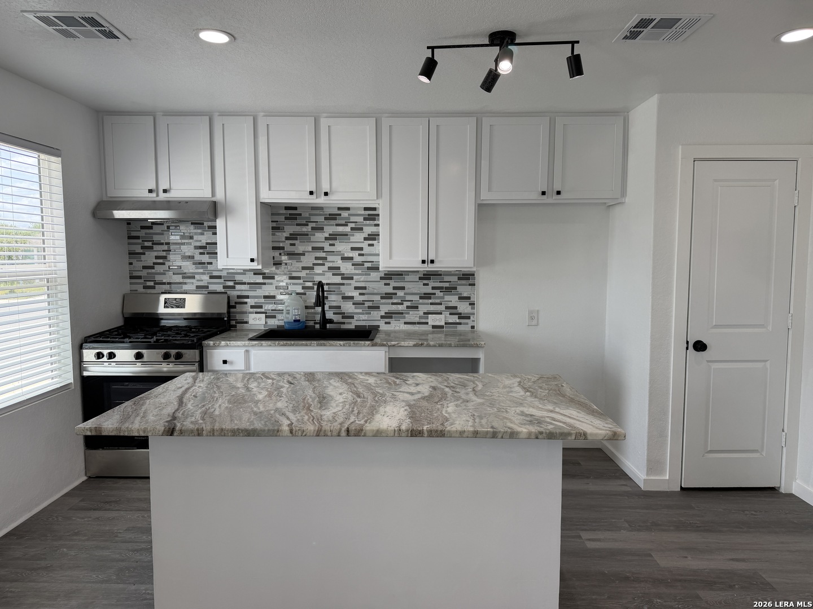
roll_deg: +0.5
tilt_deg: -4.9
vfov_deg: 56.8
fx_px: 564
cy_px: 304
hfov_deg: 71.6
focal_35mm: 24
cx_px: 406
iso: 100
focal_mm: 6.76
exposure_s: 1/336
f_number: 1.78
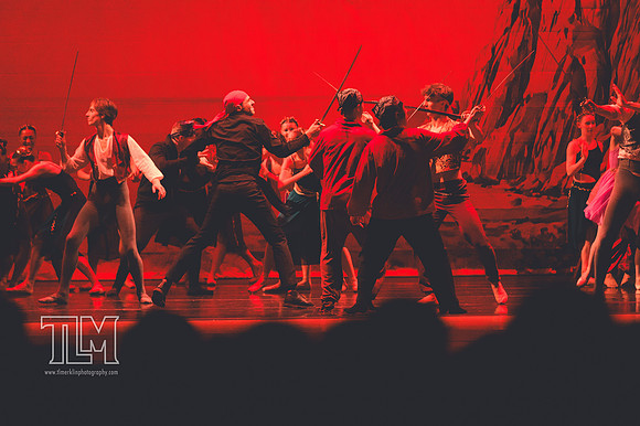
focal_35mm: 187
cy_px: 213
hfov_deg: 11.0
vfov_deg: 7.3
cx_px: 320
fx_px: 3322
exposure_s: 1/500
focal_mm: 125
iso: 9000
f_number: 2.8
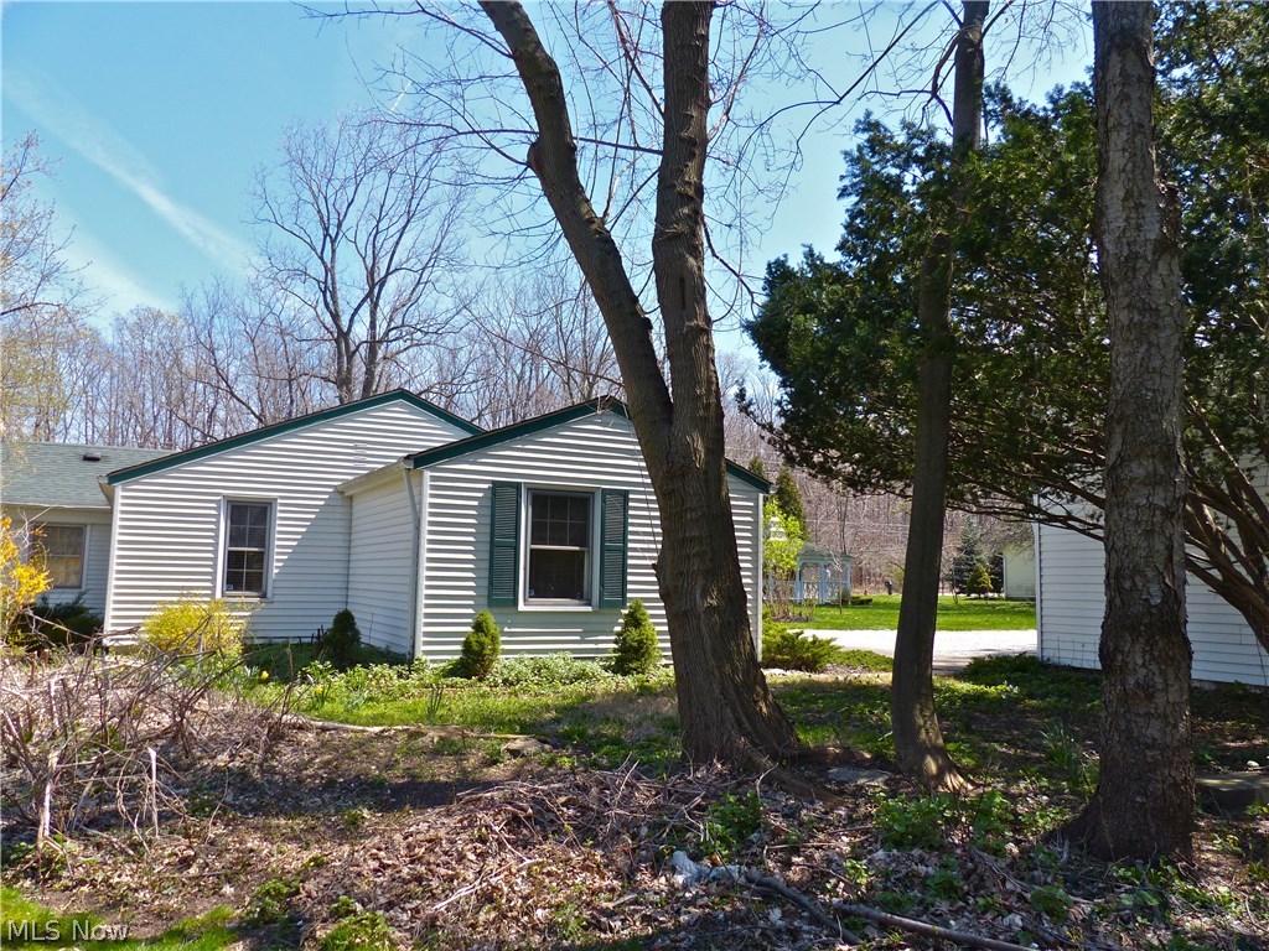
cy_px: 476
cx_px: 634
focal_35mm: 25
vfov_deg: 54.9
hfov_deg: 69.4
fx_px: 916
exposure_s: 1/500
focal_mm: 4.5
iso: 100
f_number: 3.2
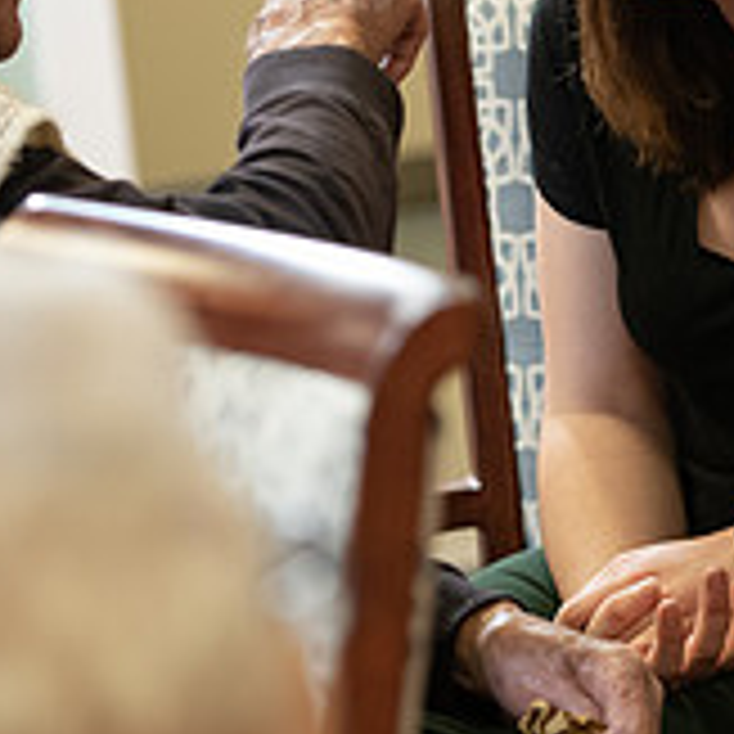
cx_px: 666
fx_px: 6693
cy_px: 390
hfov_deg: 6.3
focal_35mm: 279
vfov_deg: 6.3
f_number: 3.2
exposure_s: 1/160
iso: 1250
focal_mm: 92
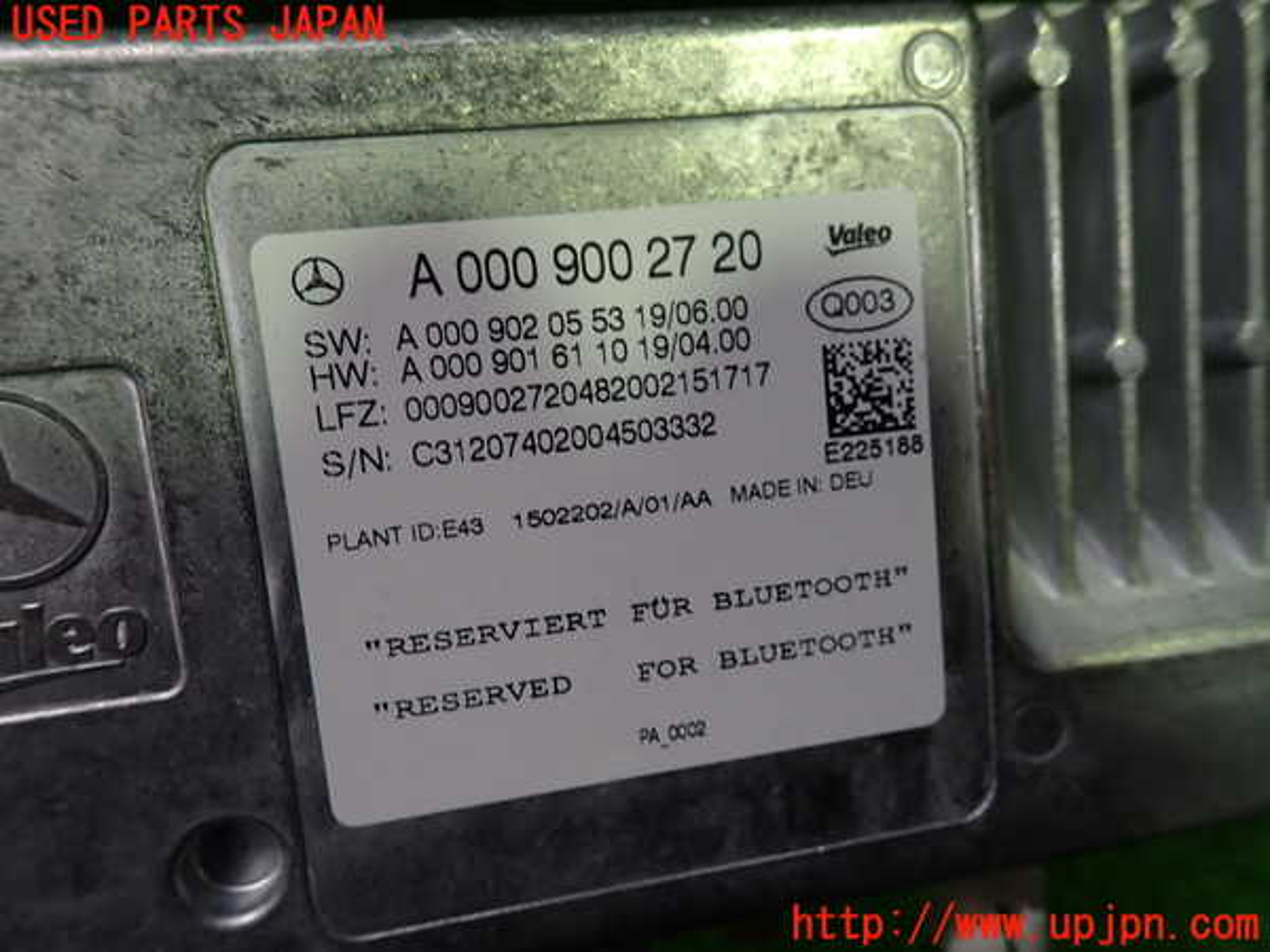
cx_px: 635
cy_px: 476
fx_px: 917
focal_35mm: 25
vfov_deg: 54.9
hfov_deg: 69.4
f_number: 2.8
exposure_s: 1/60
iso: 100
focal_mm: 4.5
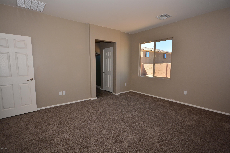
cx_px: 115
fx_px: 115
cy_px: 76
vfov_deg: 67.4
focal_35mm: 18
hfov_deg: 90.0
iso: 400
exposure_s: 1/160
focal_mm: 12
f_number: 9
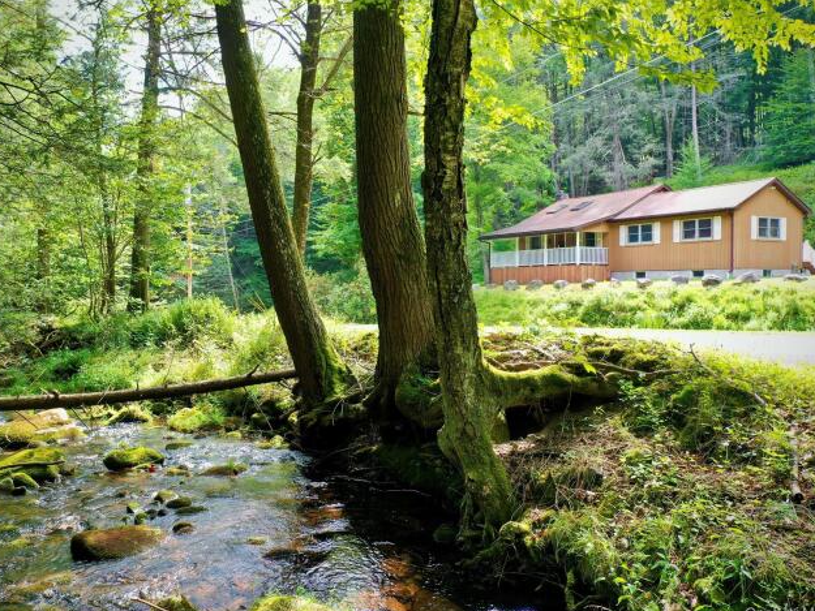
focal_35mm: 31
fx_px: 730
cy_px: 311
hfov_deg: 58.2
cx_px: 369
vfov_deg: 45.5
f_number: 4
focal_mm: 10.26
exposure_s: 1/100
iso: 100
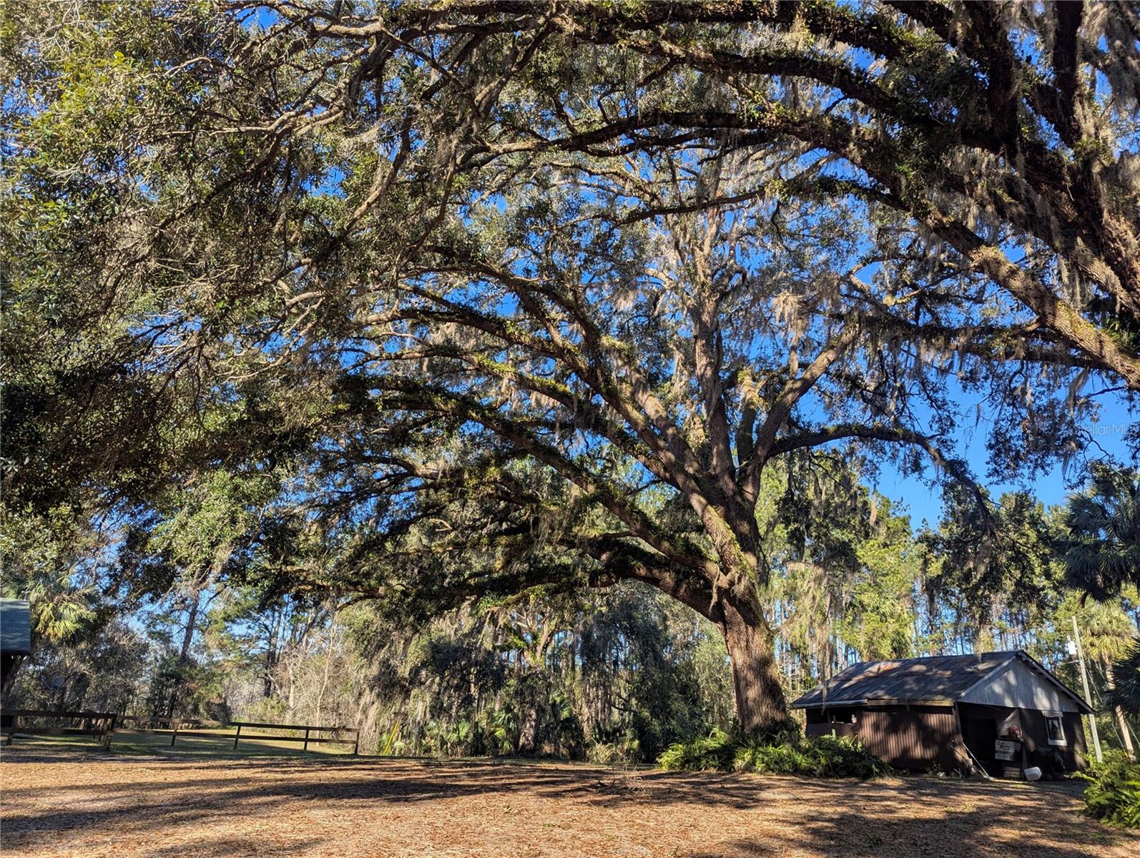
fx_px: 791
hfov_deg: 71.5
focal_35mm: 24
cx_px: 570
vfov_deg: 56.9
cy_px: 429
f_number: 1.85
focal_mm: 6.81
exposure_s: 1/935
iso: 41
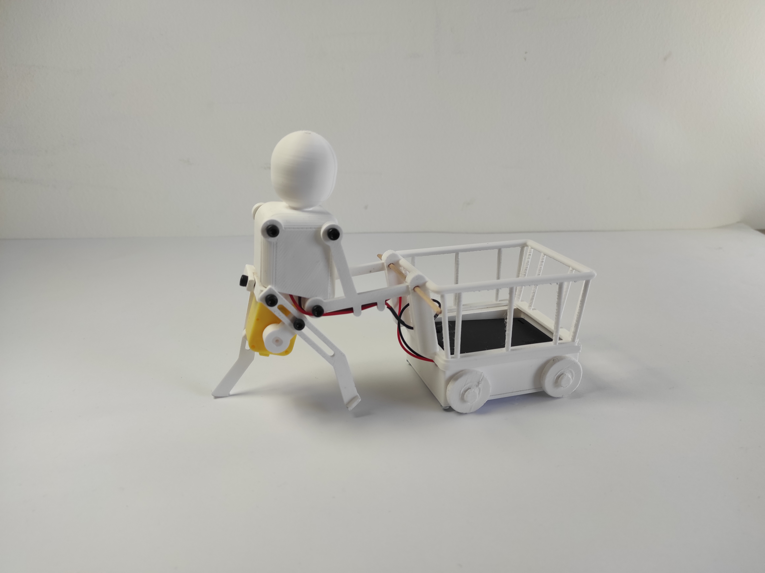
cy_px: 286
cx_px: 382
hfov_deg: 69.4
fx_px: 552
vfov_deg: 54.8
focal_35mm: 25
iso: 100
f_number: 1.89
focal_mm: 5.43
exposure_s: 1/189
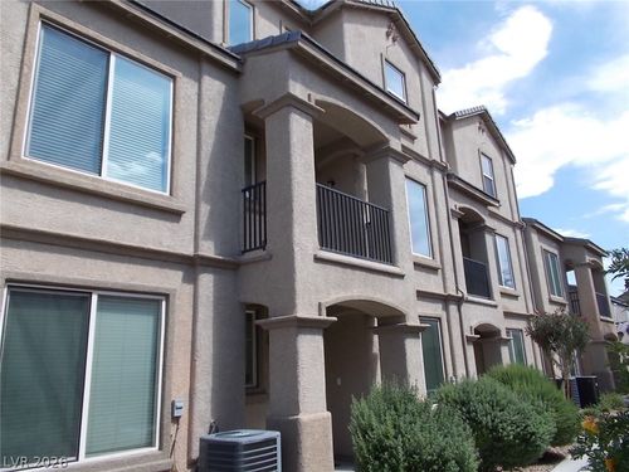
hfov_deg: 67.3
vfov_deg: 53.1
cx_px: 314
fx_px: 472
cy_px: 236
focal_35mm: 26
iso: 80
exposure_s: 1/500
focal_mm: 4.6
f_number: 3.2
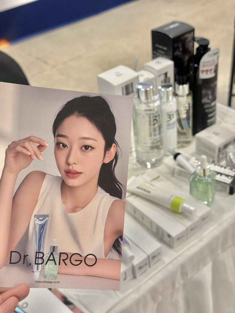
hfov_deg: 30.3
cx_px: 118
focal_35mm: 48
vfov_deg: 39.7
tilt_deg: -36.6
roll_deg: +5.9
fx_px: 434
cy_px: 156
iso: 160
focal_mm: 6.76
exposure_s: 1/50
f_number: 1.78
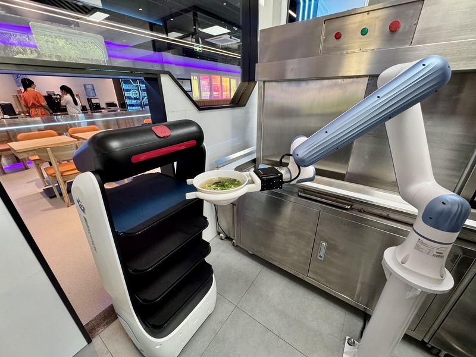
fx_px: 193
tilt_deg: -22.1
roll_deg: +1.0
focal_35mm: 14
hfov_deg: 102.1
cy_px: 178
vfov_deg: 85.7
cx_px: 238
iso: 250
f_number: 2.2
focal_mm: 2.22
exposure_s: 1/100
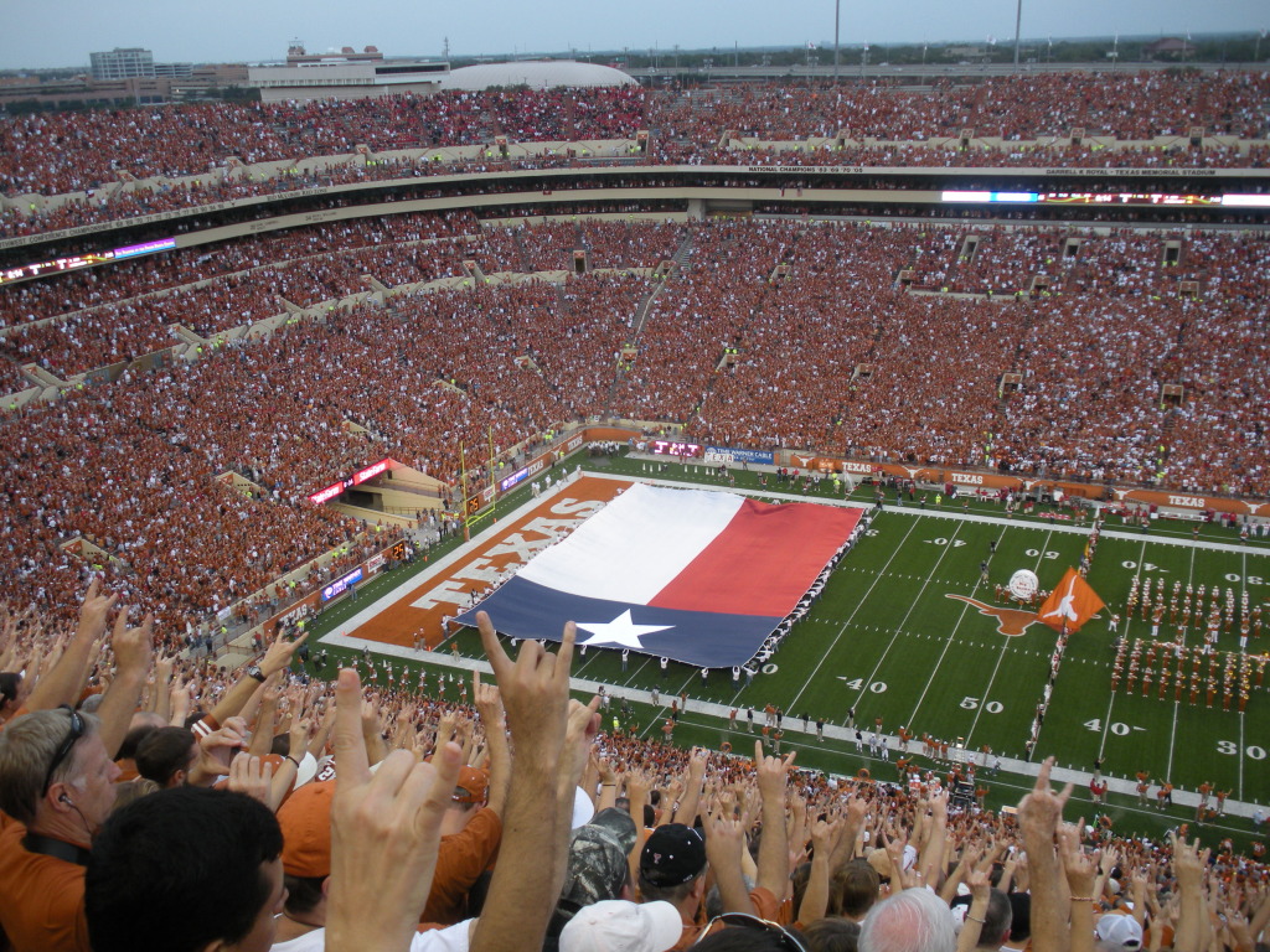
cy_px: 476
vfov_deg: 39.7
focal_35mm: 36
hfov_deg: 51.4
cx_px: 635
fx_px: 1321
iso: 82
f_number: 3.5
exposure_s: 1/55
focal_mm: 6.3
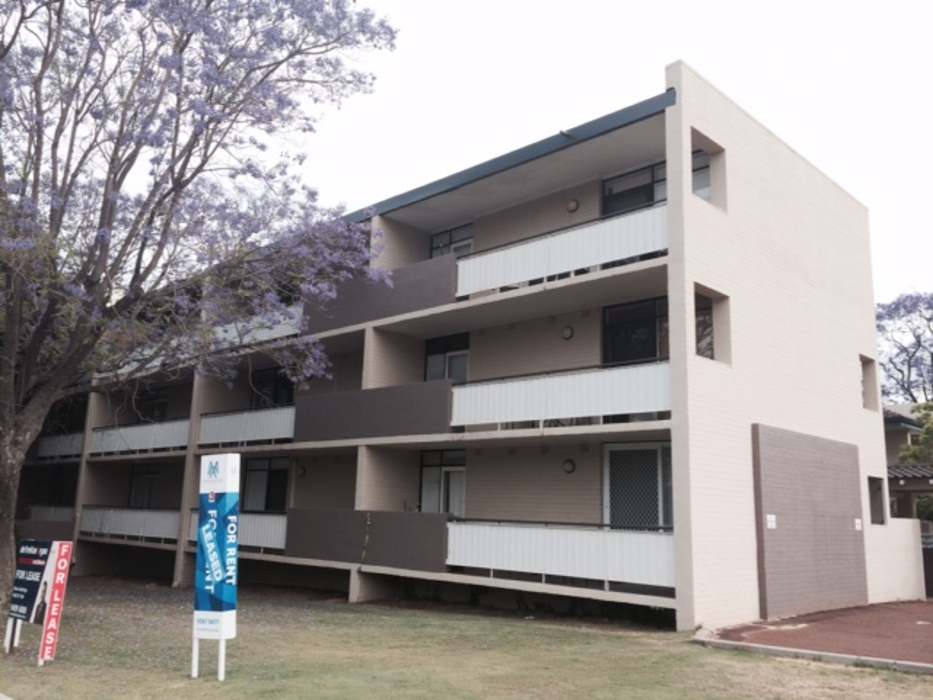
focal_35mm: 30
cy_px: 350
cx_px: 466
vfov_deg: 46.8
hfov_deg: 60.0
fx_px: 809
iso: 32
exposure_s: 1/662
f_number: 2.2
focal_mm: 4.12
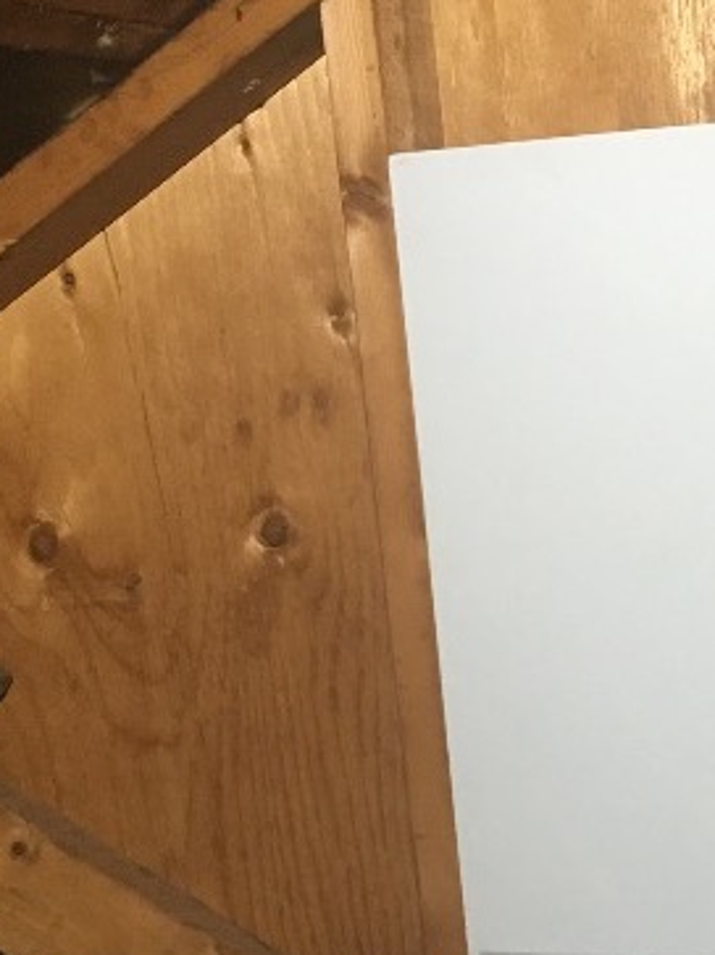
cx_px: 894
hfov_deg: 14.8
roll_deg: +3.8
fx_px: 2645
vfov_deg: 20.2
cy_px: 758
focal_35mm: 96
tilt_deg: -7.6
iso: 64
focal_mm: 4.15
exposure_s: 1/17
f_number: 2.2
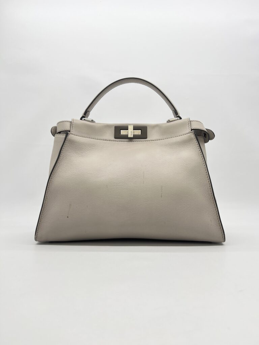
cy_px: 172
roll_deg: -0.1
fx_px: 259
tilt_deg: +4.0
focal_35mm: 26
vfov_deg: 67.3
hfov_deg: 53.1
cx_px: 130
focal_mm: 5.7
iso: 40
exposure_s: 1/188
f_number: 1.5
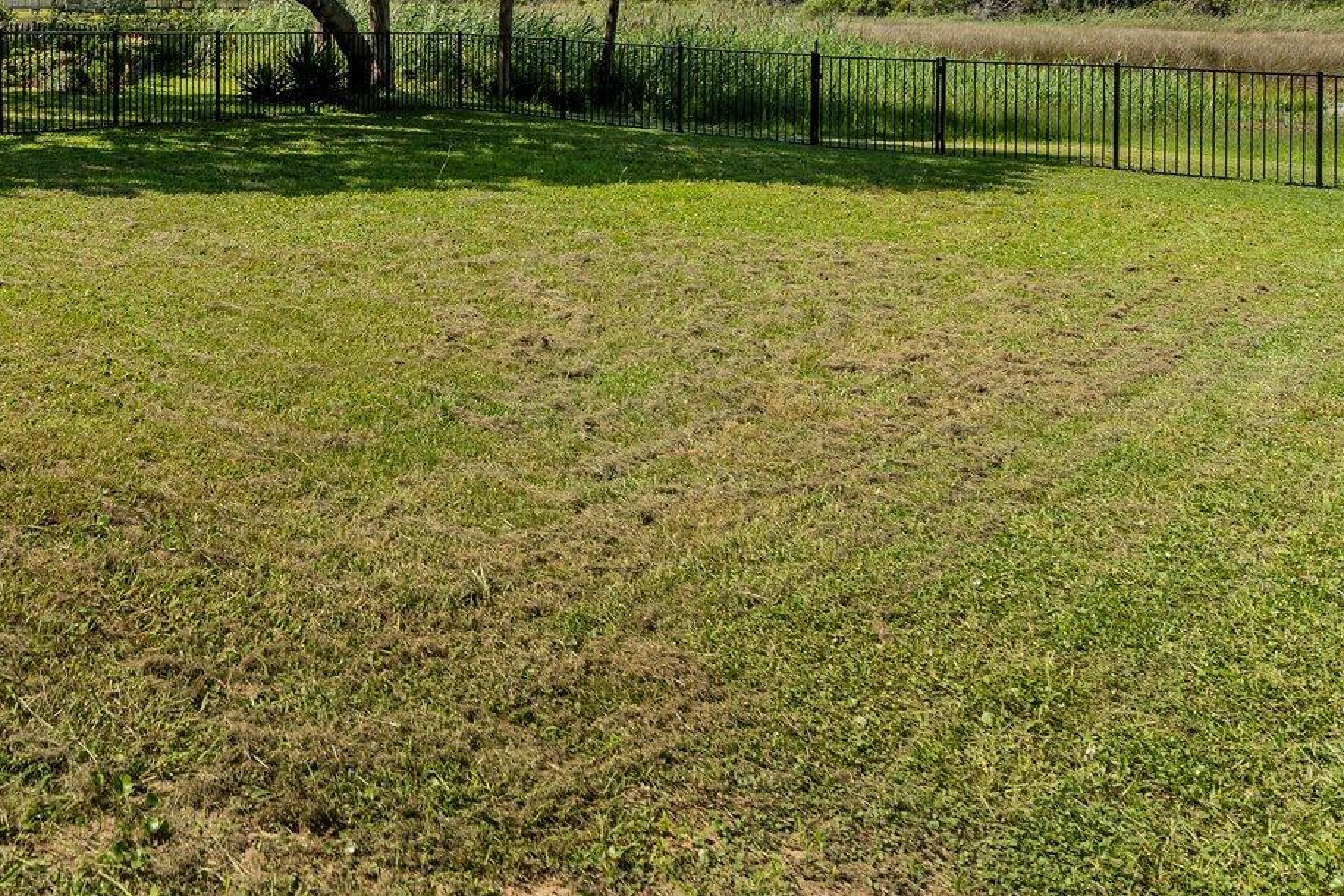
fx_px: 1419
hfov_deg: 46.0
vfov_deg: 32.6
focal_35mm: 38
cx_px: 141
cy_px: 30
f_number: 4
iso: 100
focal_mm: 17
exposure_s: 1/800
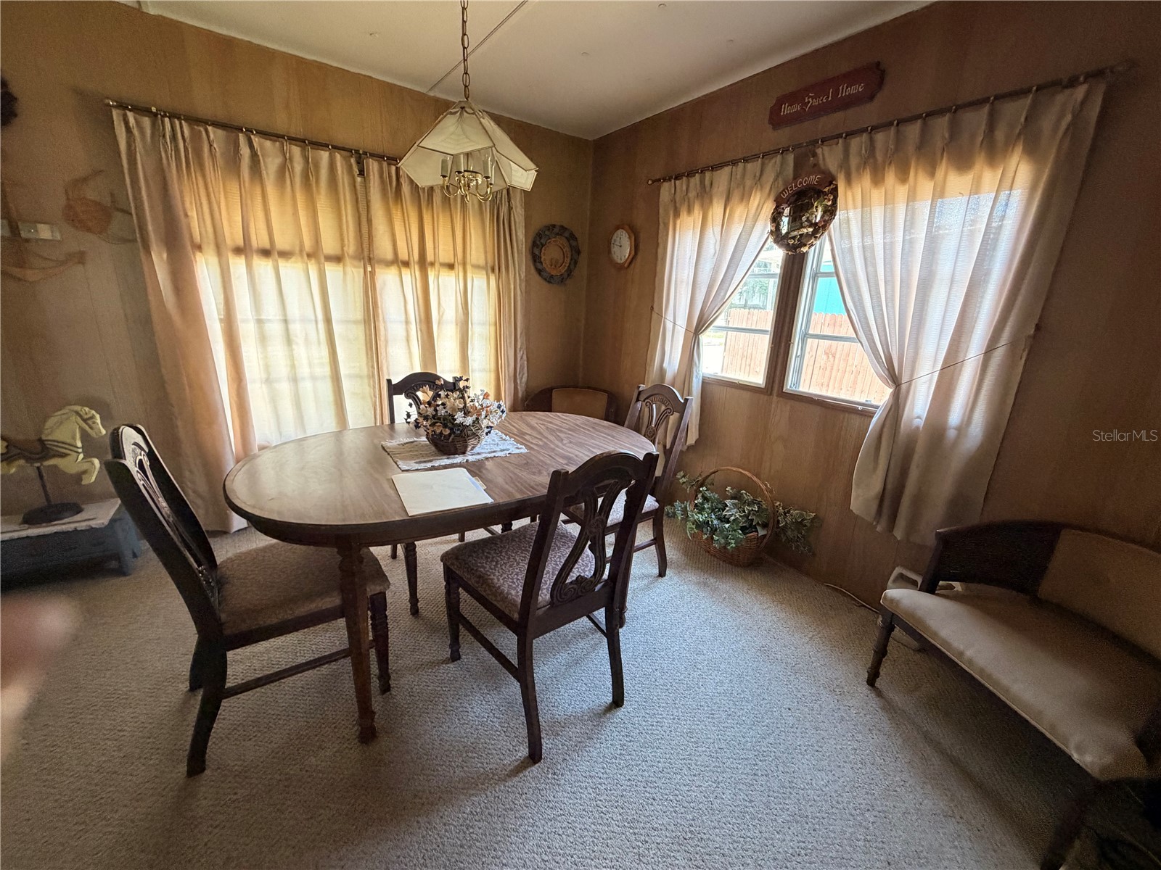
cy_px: 435
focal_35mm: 14
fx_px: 470
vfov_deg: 85.7
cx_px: 580
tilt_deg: -15.9
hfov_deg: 102.1
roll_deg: -1.6
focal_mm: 2.22
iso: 320
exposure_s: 1/72
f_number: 2.2
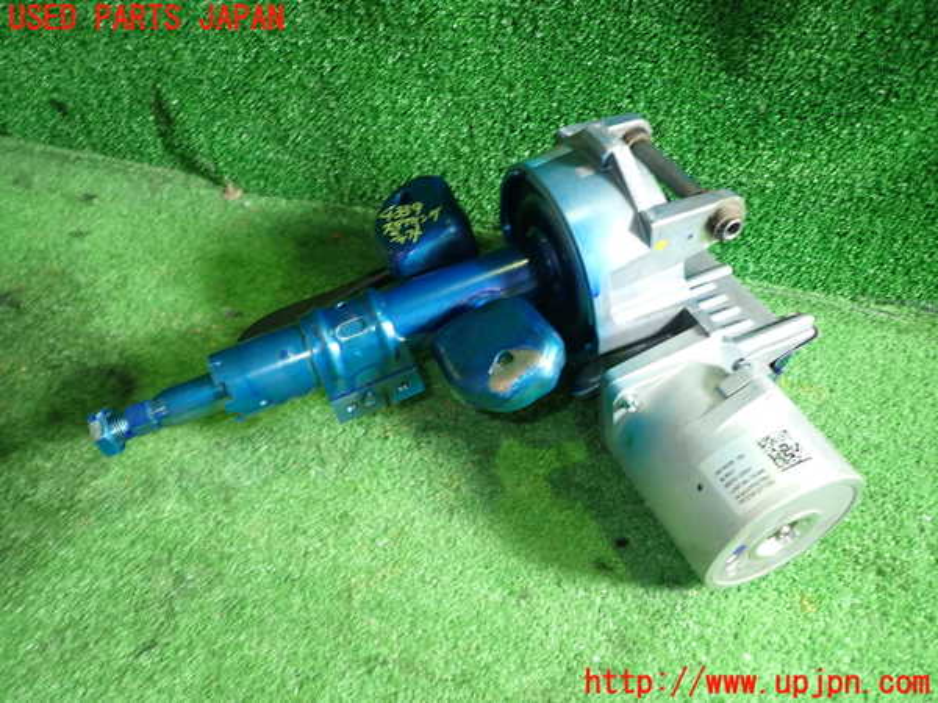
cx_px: 469
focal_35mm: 25
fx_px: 677
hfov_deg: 69.4
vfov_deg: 54.9
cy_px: 352
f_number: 2
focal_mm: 4.5
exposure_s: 1/30
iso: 200
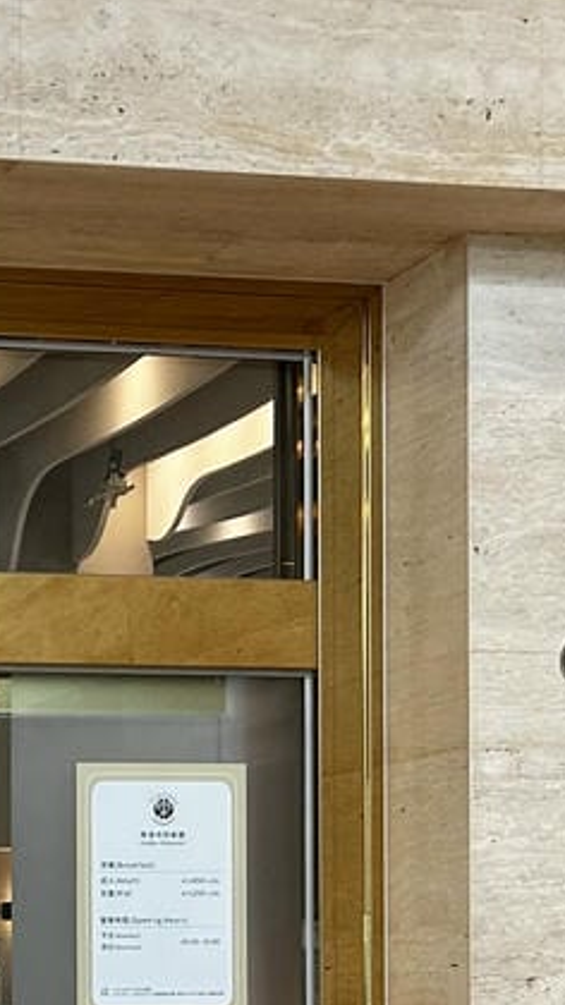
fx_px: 2159
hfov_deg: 13.6
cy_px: 981
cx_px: -395
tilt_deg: -0.8
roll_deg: +0.9
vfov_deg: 25.1
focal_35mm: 81
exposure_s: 1/60
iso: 125
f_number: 1.5
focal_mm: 5.7
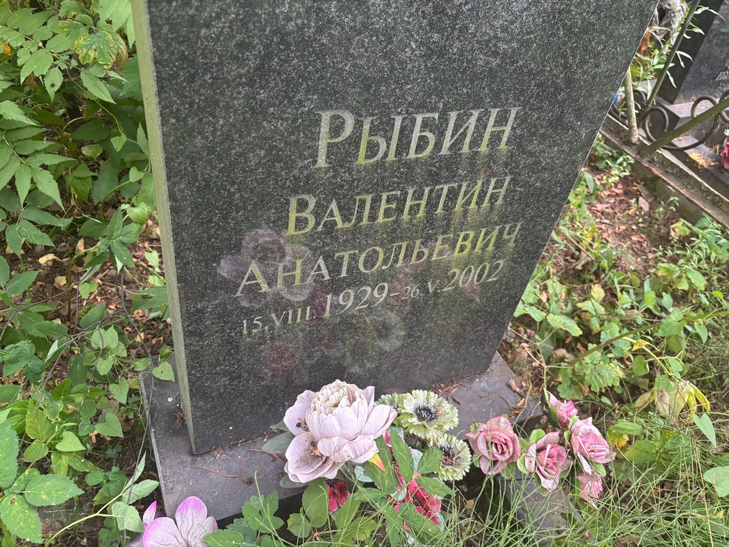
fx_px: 548
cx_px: 364
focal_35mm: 26
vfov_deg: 53.1
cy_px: 274
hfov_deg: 67.3
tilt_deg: -45.2
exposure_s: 1/60
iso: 160
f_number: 1.6
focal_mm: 5.96
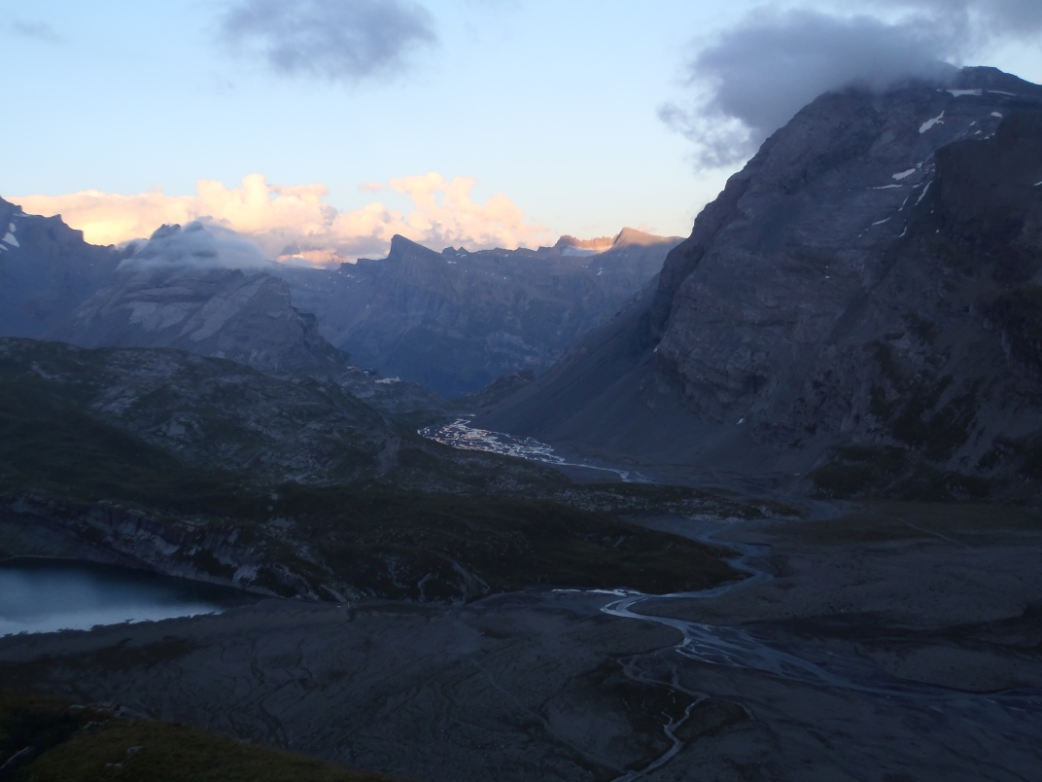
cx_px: 521
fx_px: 1084
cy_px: 391
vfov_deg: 39.7
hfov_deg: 51.4
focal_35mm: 36
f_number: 4.1
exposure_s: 1/80
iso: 80
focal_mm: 6.53
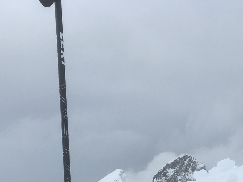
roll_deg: -2.6
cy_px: 308
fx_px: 716
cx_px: 207
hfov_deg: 19.0
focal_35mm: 102
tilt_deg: -8.3
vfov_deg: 13.3
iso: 25
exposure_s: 1/2481
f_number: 2.2
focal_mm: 4.15
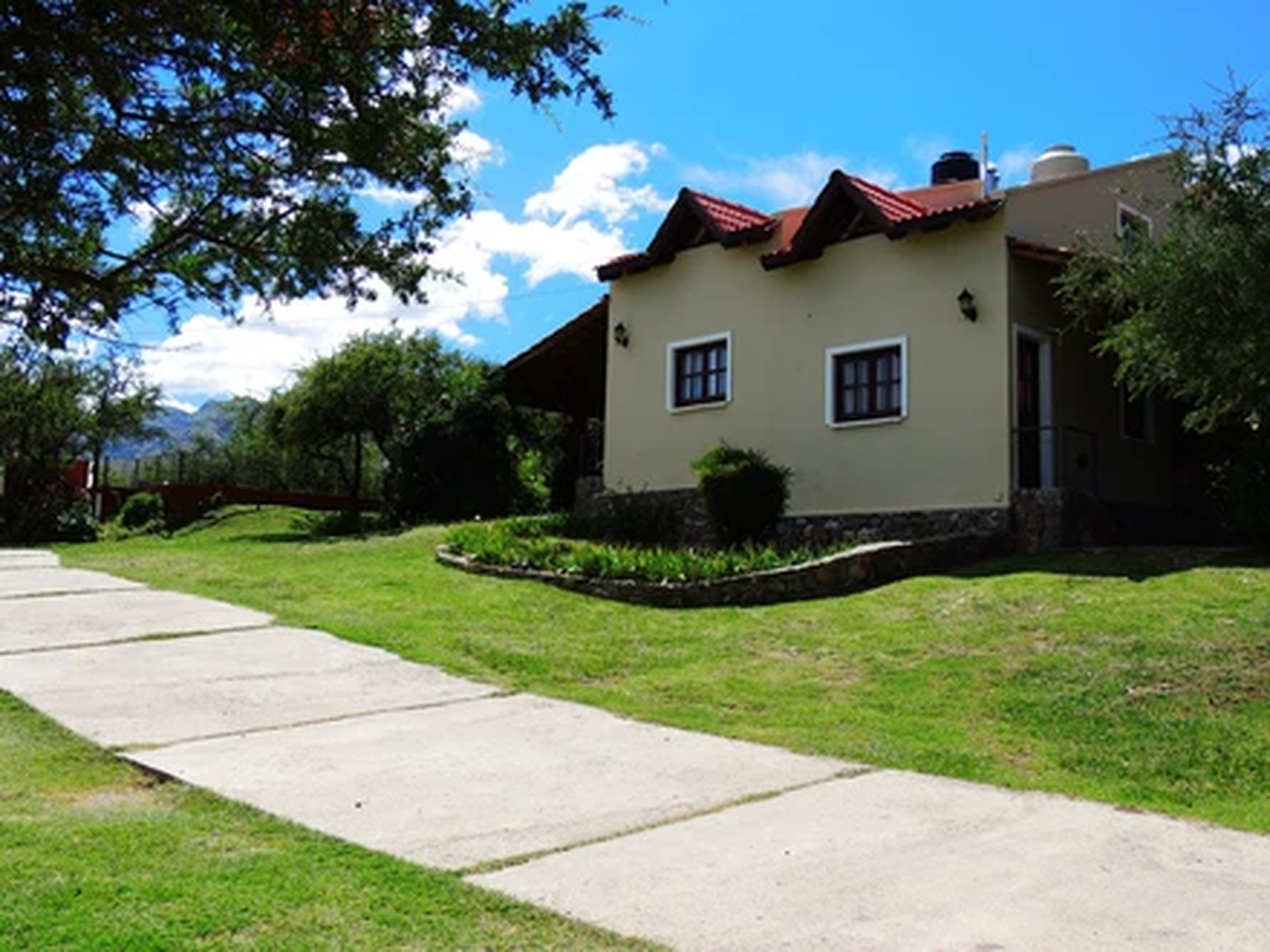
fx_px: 1211
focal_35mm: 33
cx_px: 635
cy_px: 476
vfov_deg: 42.9
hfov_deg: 55.4
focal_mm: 5.8
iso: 100
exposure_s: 1/1250
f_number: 3.2
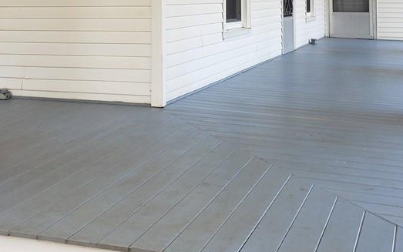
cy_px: -35
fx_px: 593
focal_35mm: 54
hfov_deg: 37.5
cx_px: 203
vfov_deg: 22.4
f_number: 2.4
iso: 80
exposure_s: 1/120
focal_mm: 4.3
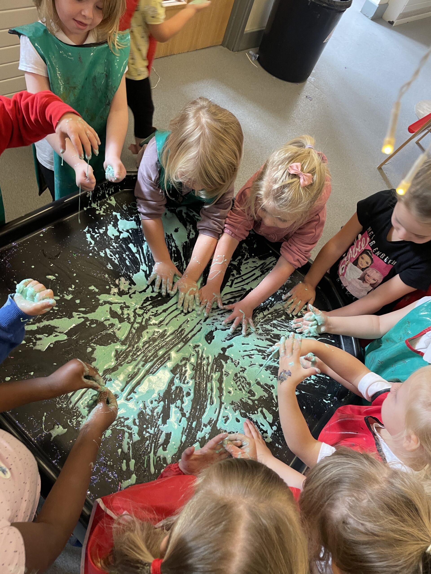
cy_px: 287
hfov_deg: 53.1
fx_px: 432
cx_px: 216
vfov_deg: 67.3
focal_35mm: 26
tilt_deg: -52.2
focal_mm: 4.2
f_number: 1.6
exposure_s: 1/49
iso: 160
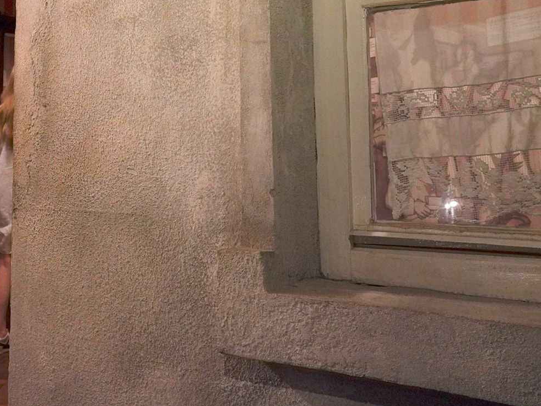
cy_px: 66
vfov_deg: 30.0
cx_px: 166
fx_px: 735
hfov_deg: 39.8
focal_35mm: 47
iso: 3200
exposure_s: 1/80
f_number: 6.3
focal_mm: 24
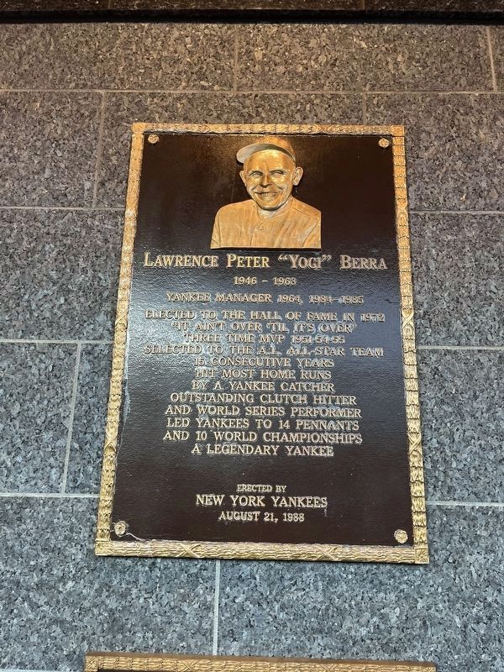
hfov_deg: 53.1
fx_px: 505
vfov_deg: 67.3
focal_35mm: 26
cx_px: 252
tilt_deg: +11.2
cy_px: 336
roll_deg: -0.5
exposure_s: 1/120
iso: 100
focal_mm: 5.1
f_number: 1.6
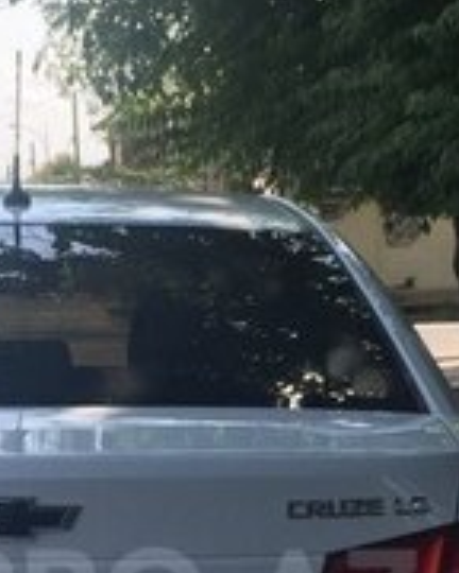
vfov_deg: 17.9
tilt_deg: -9.9
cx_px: 92
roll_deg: +1.0
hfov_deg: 14.7
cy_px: 597
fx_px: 1766
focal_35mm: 104
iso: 32
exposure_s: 1/842
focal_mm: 4.15
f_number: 2.2
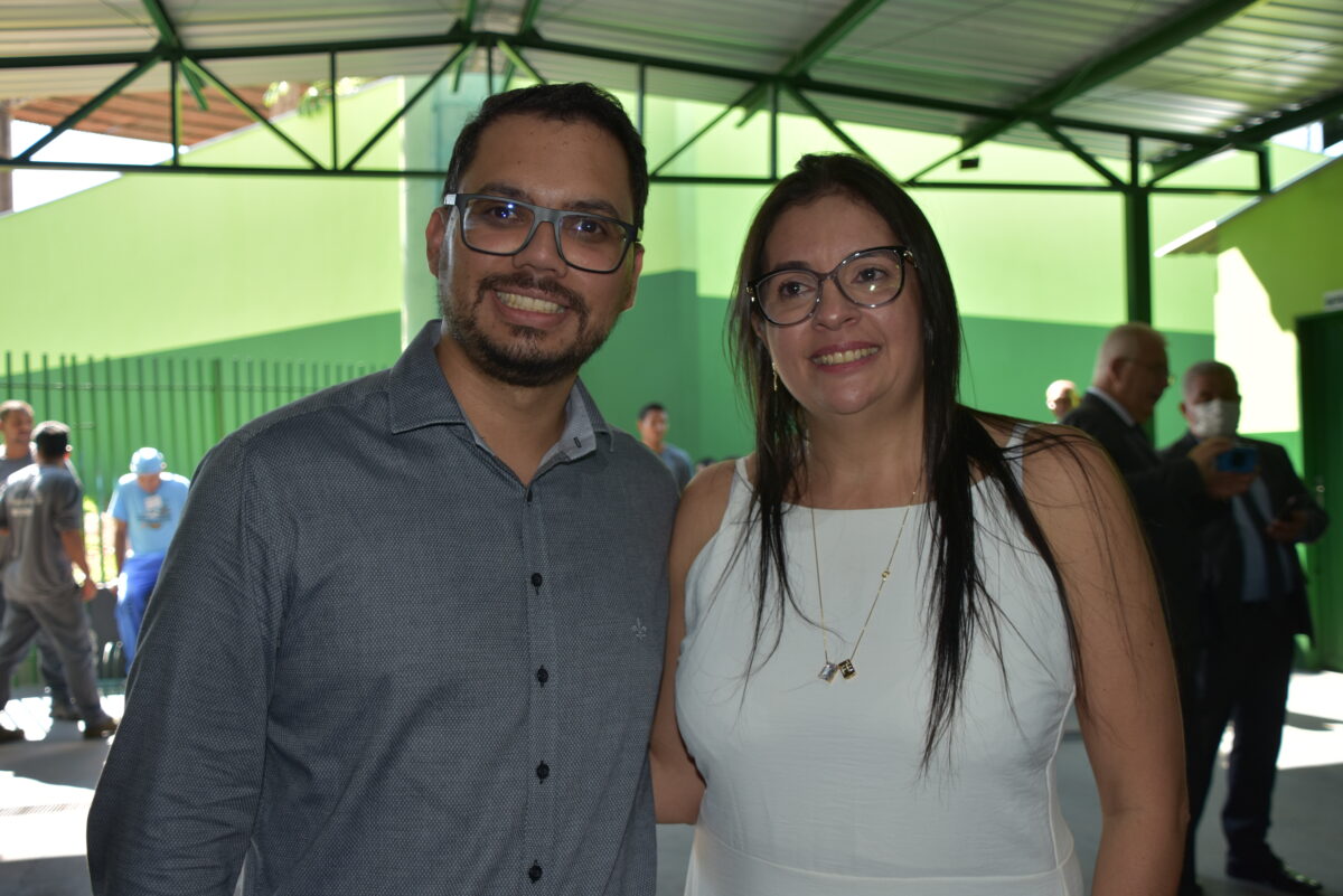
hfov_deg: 53.1
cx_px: 672
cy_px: 448
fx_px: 1343
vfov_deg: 36.9
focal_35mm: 36
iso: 200
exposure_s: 1/200
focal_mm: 24
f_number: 3.8
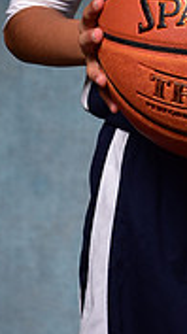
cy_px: -123
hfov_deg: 5.0
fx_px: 2134
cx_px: 201
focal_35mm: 241
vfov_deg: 8.8
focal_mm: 70
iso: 100
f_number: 5
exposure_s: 1/200
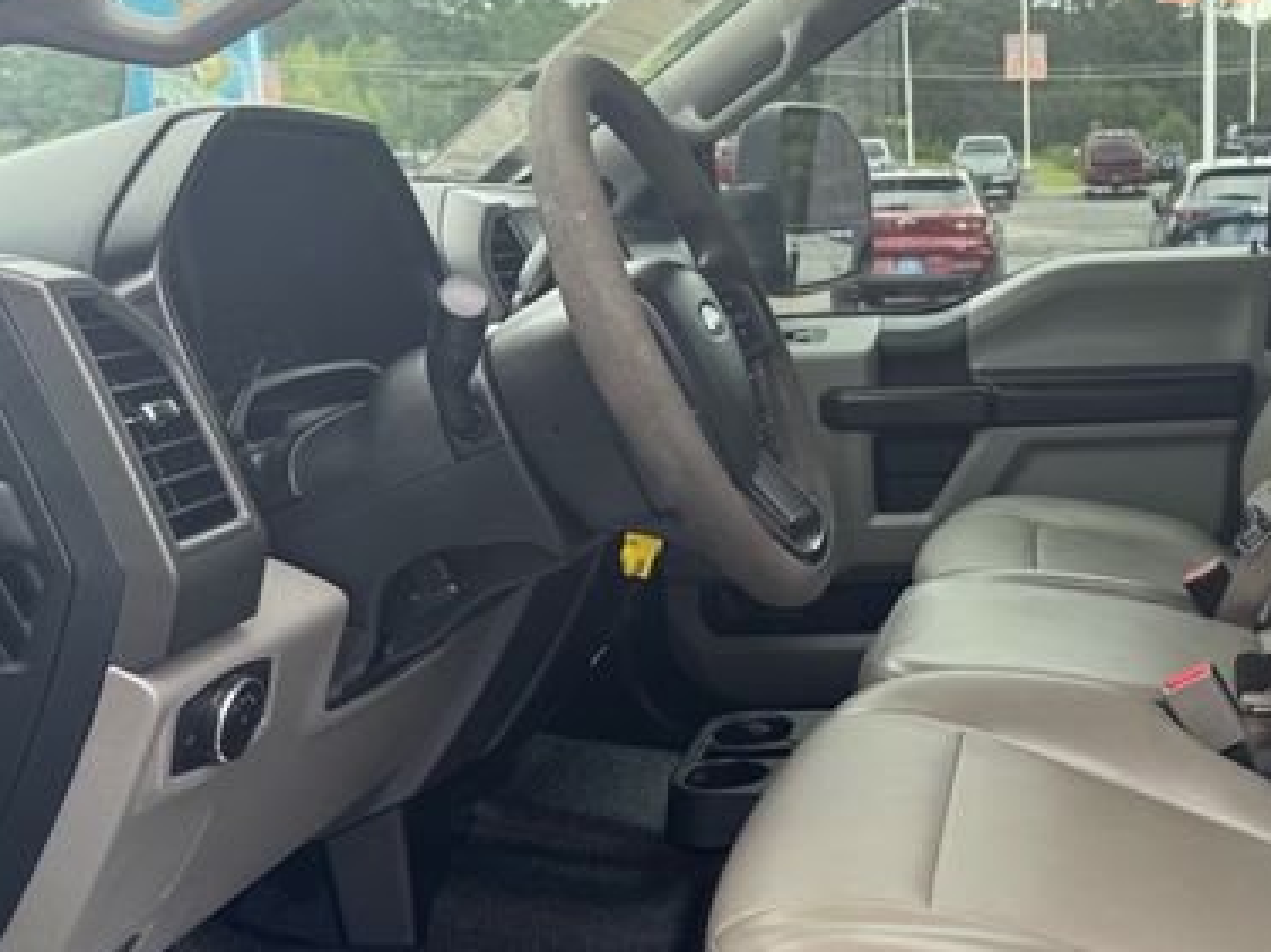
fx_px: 1505
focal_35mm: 41
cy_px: 491
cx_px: 1020
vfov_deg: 35.1
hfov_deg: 43.6
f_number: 1.78
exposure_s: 1/488
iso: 80
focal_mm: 6.76
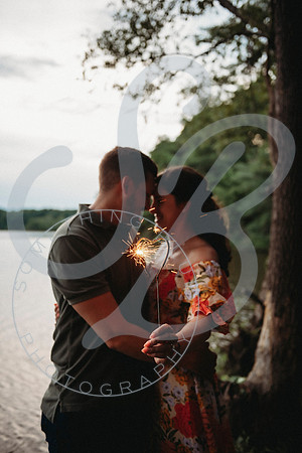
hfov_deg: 35.1
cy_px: 226
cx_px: 151
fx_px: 478
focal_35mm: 38
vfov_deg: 50.7
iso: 400
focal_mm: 38
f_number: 2.8
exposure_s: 1/160
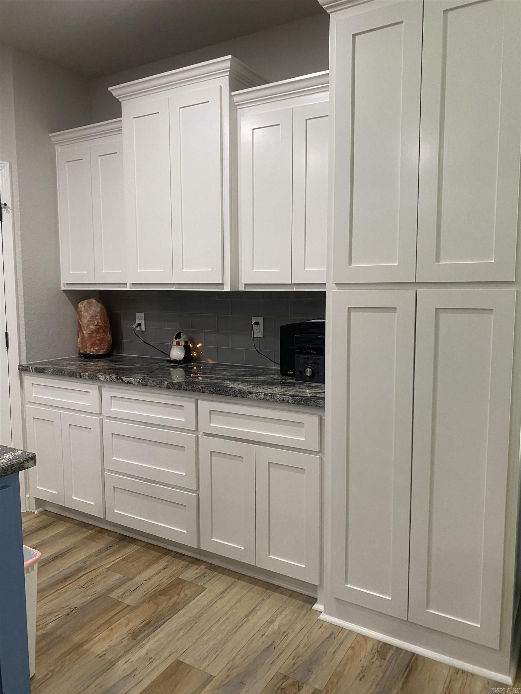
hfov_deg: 53.1
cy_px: 347
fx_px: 522
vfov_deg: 67.3
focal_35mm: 26
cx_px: 260
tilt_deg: -5.2
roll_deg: +1.3
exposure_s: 1/60
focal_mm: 4.25
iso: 160
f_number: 1.8
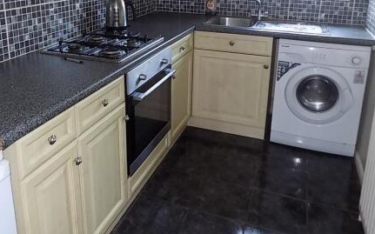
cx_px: 165
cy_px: 51
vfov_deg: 37.1
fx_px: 337
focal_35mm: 33
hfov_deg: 58.0
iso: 200
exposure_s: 1/30
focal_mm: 4
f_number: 3.1
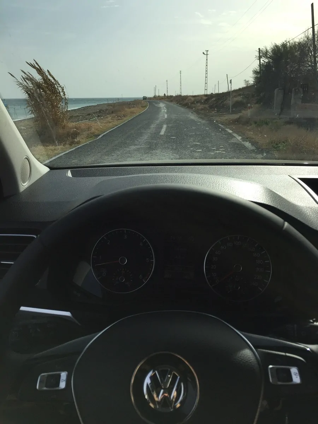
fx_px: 355
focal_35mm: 29
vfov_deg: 61.7
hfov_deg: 48.2
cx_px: 159
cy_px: 212
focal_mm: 4.15
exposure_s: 1/3049
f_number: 2.2
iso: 32
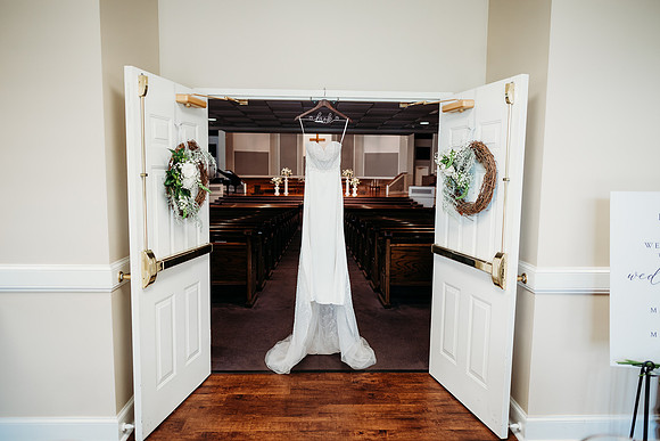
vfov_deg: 53.2
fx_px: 440
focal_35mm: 24
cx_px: 330
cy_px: 220
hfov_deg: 73.7
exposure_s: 1/160
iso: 400
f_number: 2.5
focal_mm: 24
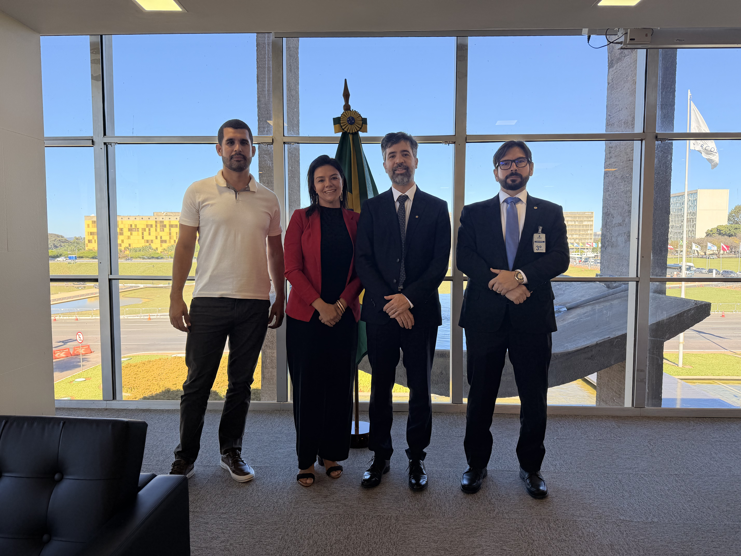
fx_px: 514
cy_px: 278
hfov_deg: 71.6
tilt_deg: -3.2
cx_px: 370
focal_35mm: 24
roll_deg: +1.2
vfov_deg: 56.8
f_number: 1.78
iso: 80
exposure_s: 1/780
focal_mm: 6.76
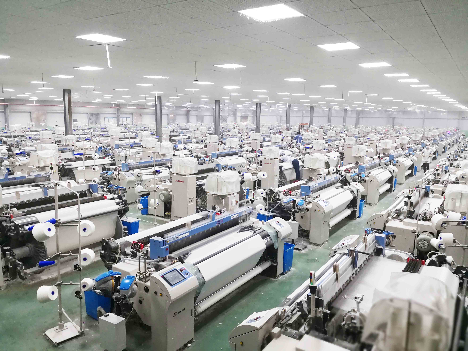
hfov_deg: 65.3
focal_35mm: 27
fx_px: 365
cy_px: 176
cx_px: 234
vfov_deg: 51.4
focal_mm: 3.95
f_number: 4
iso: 250
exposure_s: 1/33.3
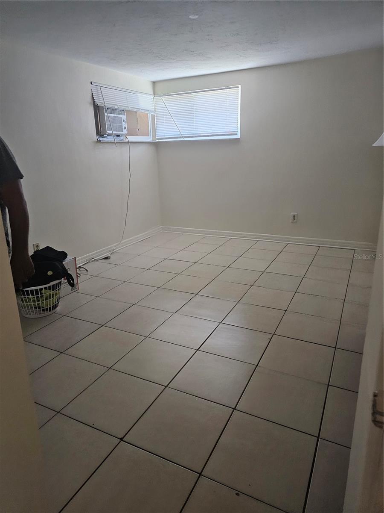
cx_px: 192
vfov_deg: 73.9
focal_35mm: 23
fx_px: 340
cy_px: 256
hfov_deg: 58.9
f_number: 1.7
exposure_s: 1/120
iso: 1000
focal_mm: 6.3
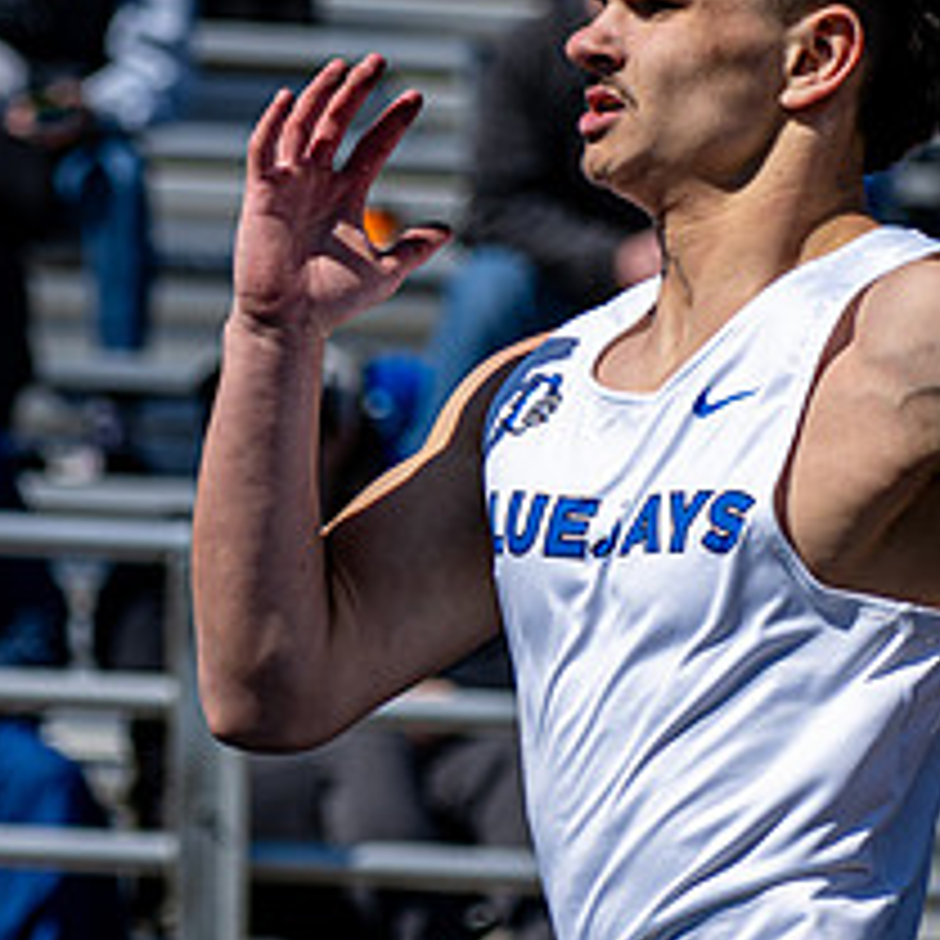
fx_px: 10353
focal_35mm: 337
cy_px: 378
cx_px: 223
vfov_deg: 5.2
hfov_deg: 5.2
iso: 100
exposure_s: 1/2500
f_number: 2.8
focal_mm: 90
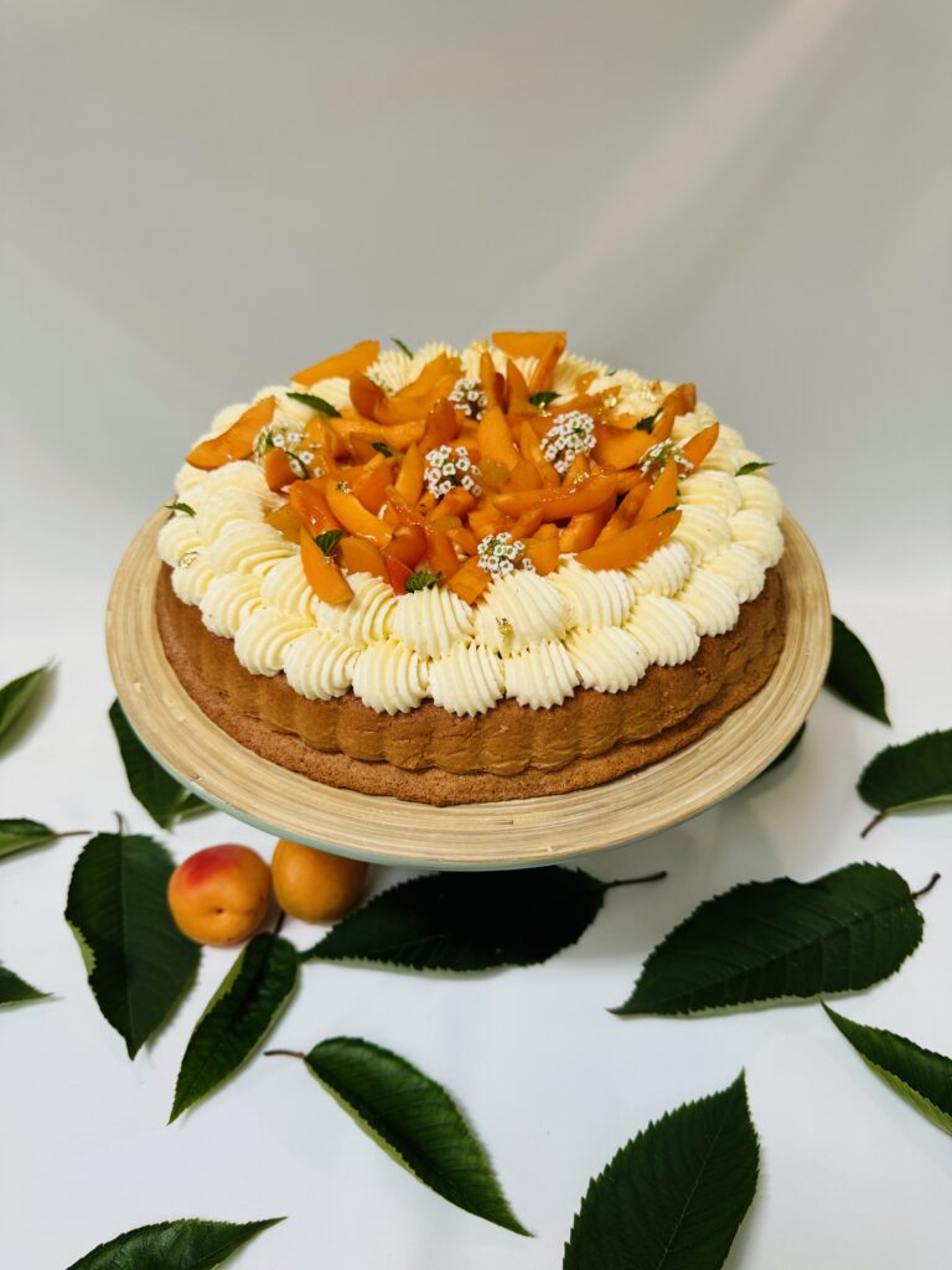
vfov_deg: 71.6
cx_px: 476
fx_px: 880
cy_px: 635
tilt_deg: -32.6
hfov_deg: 56.8
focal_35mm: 24
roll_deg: +0.9
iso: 64
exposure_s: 1/162
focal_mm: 6.76
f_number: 1.78
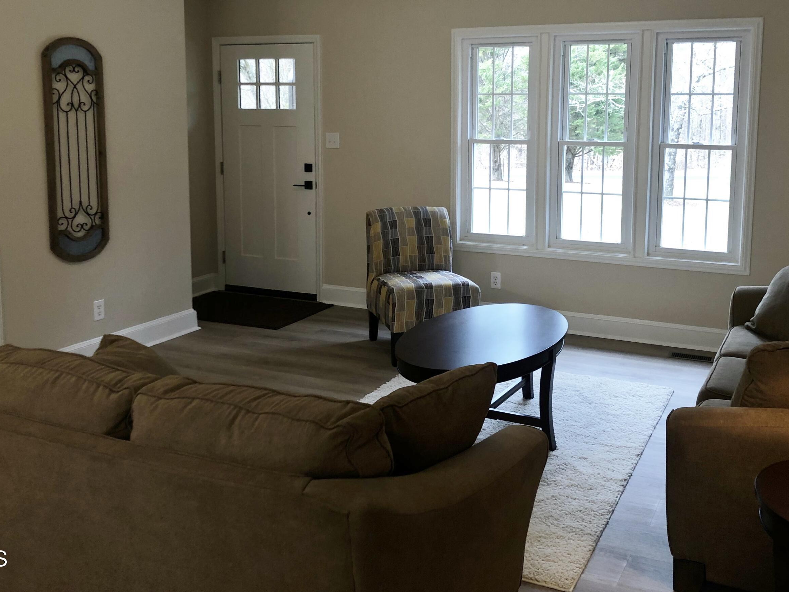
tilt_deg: -8.0
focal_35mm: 36
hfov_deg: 51.1
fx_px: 821
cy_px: 213
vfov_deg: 39.3
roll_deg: -0.2
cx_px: 457
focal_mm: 3.99
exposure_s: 1/24
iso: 40
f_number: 1.8
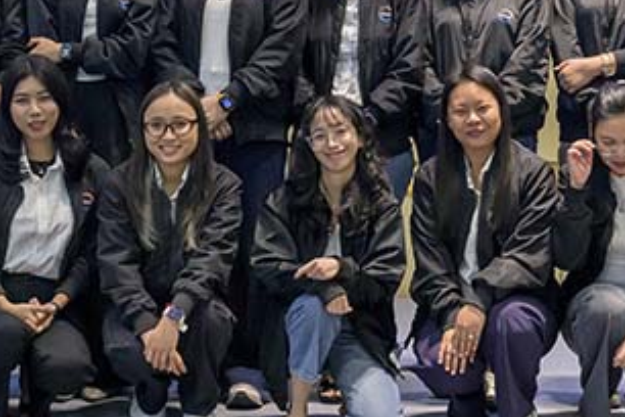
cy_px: 8
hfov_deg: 21.9
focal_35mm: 93
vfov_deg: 14.6
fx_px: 1607
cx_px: 217
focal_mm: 29.5
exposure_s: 1/200
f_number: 4.5
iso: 2500
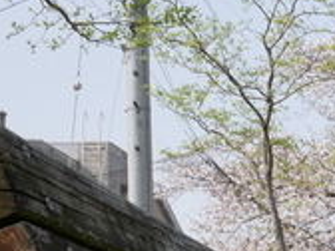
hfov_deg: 11.8
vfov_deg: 9.2
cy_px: 358
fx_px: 1519
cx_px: 562
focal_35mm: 157
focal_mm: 22
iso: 800
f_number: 11
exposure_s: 1/640
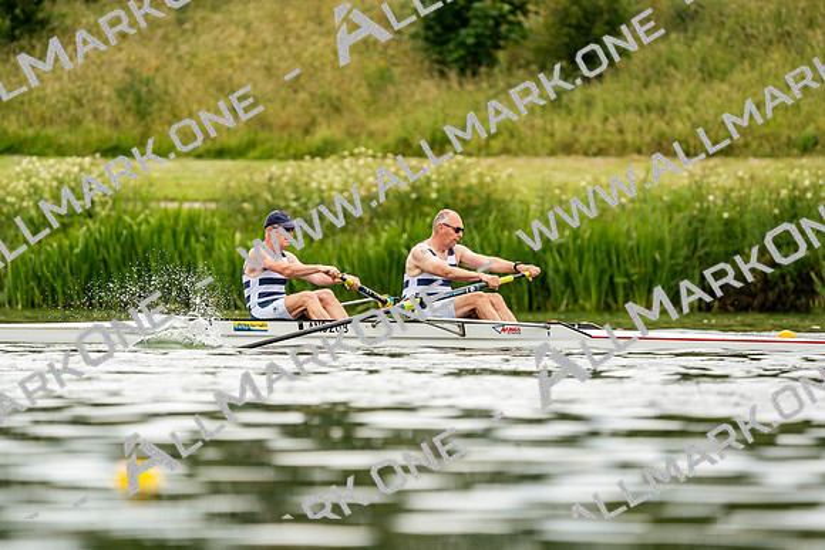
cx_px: 412
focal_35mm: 547
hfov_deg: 3.8
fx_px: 12538
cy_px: 275
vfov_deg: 2.5
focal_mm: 547
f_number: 6.3
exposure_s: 1/2000
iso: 500
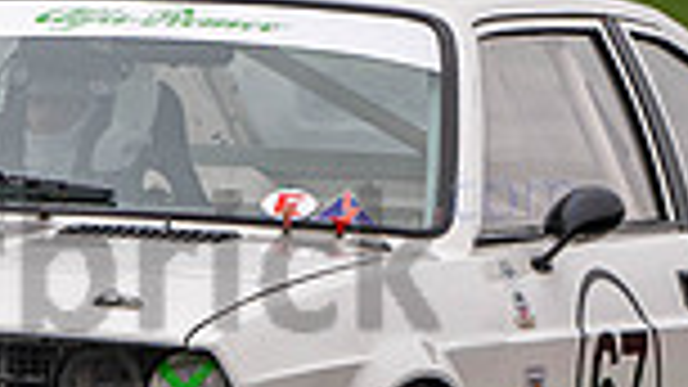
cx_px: 112
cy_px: 377
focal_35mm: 2278
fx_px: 41550
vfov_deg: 0.5
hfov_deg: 0.9
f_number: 5.6
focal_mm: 500
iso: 900
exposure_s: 1/640
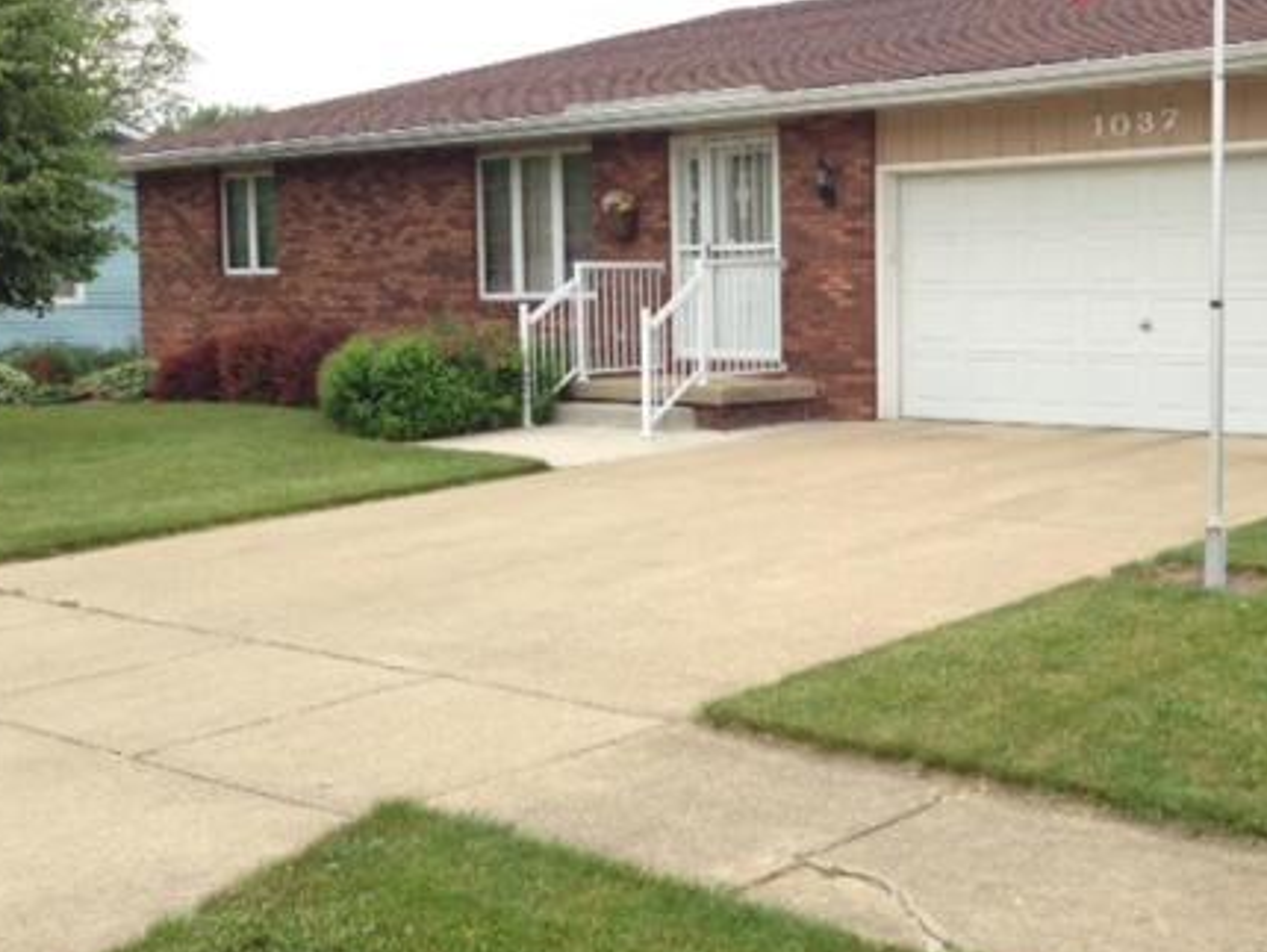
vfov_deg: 29.7
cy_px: 419
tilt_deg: -5.7
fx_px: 1794
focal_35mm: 49
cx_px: 850
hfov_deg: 38.4
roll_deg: -0.2
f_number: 2.4
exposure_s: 1/120
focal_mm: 4.12
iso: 80
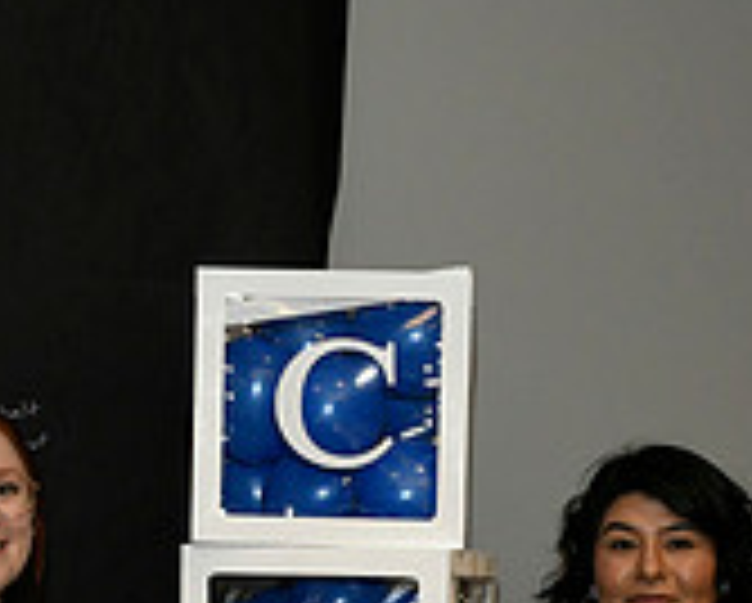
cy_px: 808
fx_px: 2540
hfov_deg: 16.8
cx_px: 342
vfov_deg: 13.0
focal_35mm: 114
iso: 1600
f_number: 8
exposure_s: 1/60
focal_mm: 35
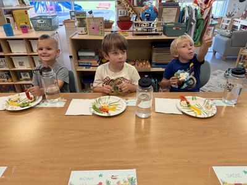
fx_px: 171
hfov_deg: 71.6
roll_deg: +0.4
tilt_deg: -29.0
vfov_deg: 56.8
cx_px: 124
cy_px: 92
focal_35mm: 24
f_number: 1.78
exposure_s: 1/60
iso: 320
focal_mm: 6.76
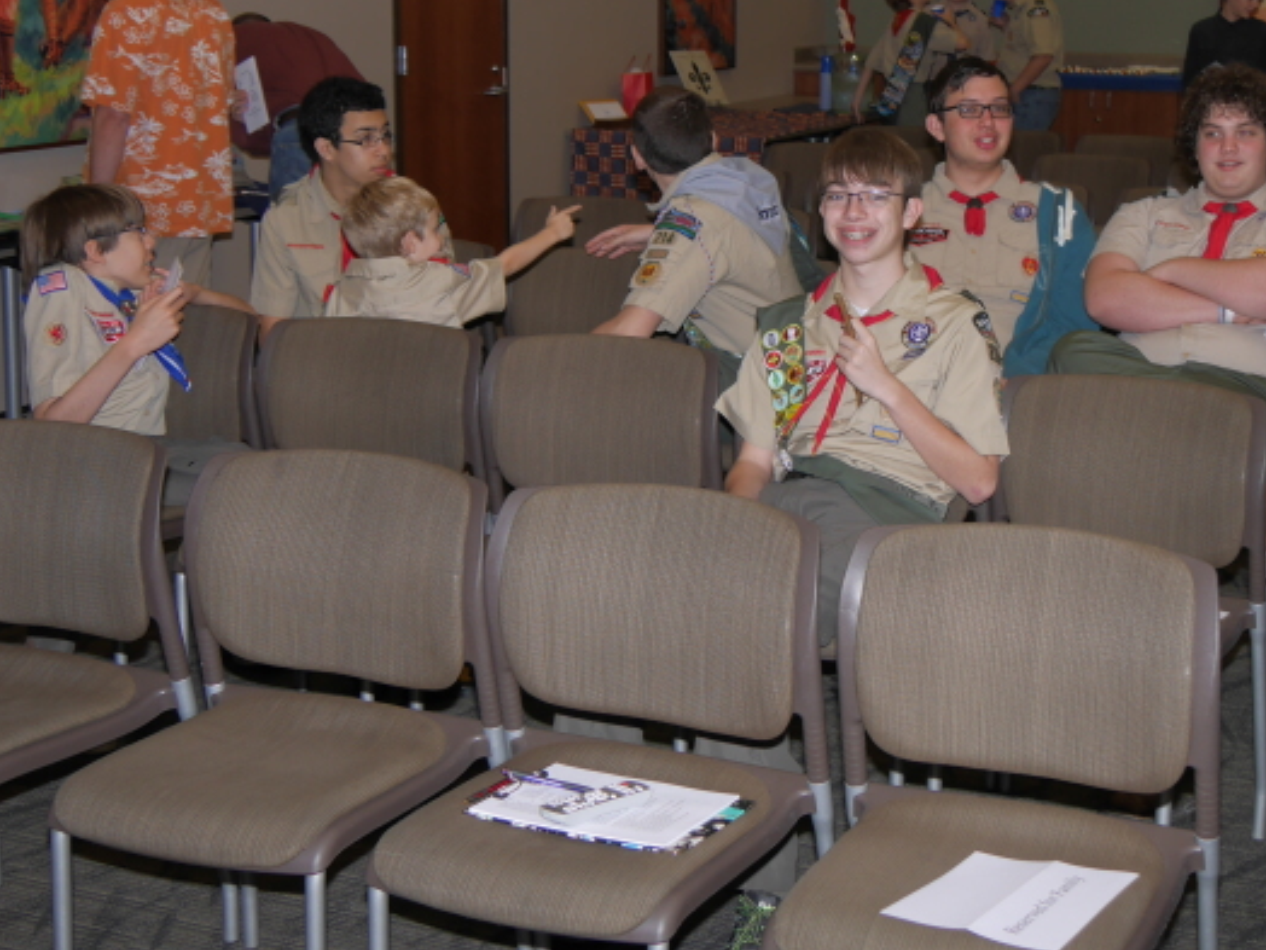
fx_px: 2121
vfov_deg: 25.1
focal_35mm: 58
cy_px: 322
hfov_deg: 33.1
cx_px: 797
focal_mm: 19
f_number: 3.8
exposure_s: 1/125
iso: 200
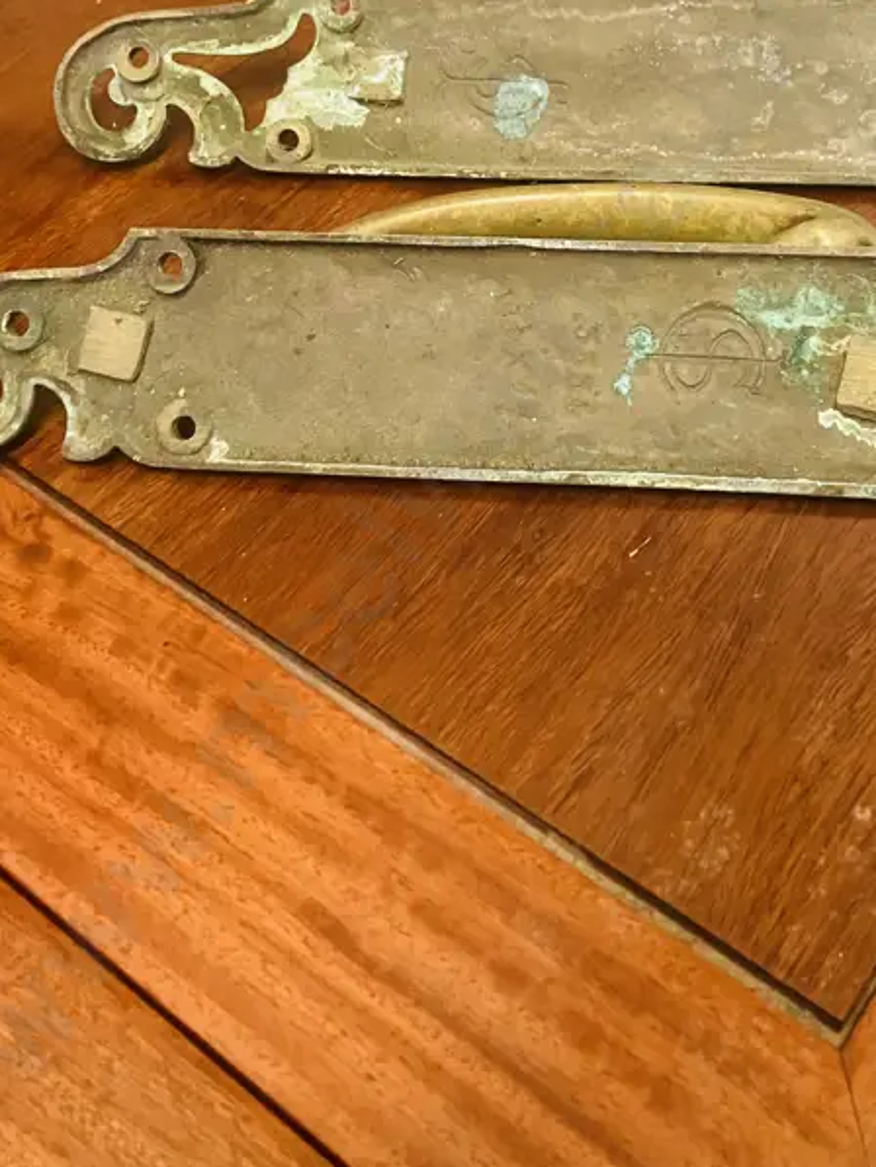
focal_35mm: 48
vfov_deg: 38.5
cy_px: 274
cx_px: 594
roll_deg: +3.8
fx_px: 1619
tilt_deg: -42.6
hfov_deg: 30.0
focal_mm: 3.99
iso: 320
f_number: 1.8
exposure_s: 1/50
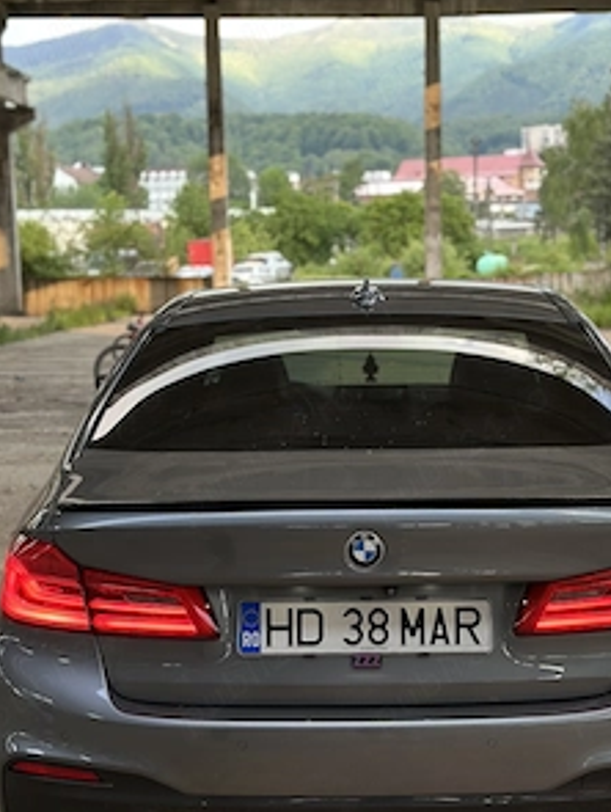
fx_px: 1526
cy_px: 498
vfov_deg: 29.7
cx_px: 363
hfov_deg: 22.6
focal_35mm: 65
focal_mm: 6.86
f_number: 1.78
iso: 64
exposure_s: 1/121
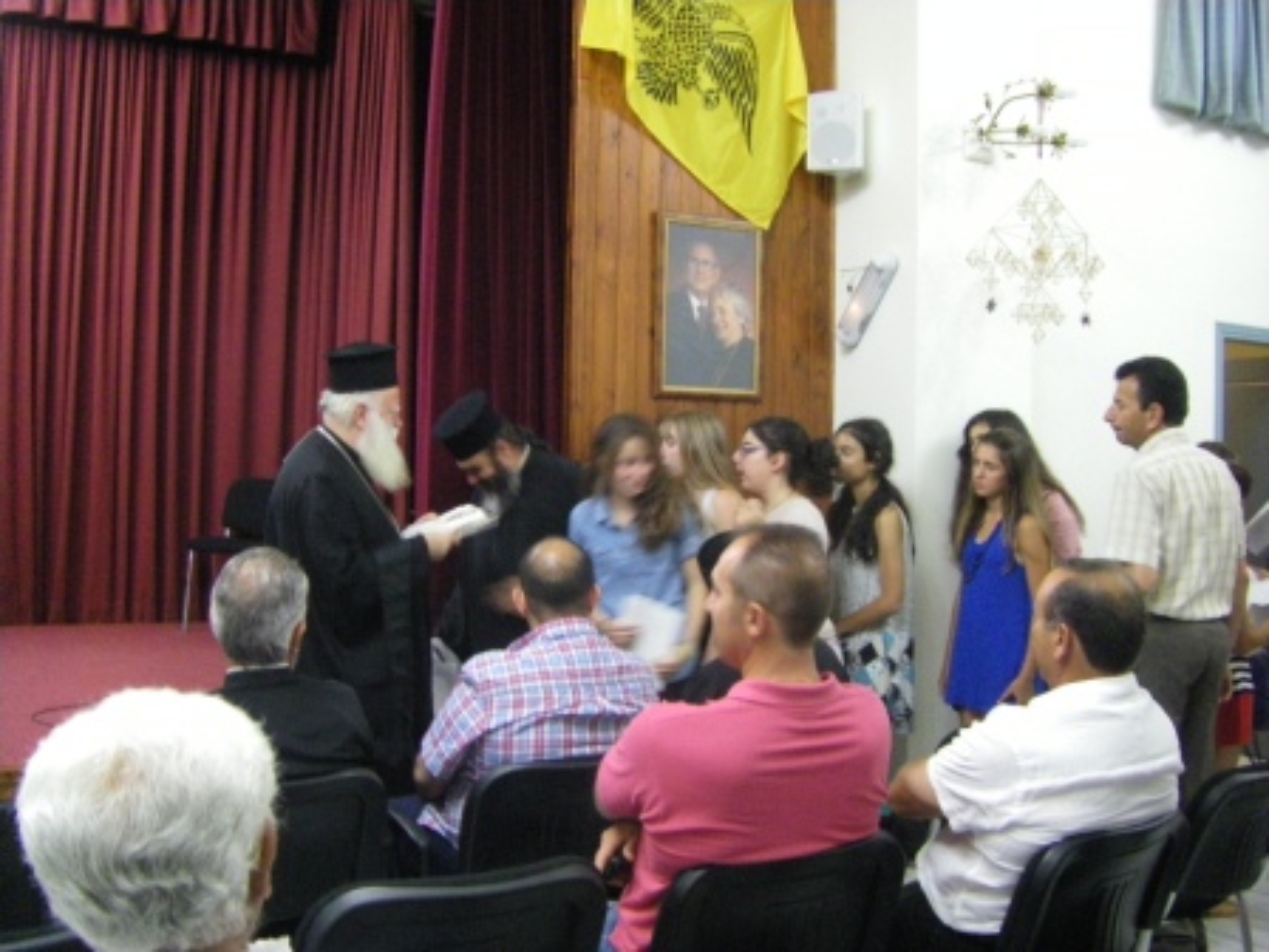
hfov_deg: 49.0
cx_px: 634
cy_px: 476
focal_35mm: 38
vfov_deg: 37.7
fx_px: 1393
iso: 800
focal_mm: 6.3
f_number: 3.5
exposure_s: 1/8
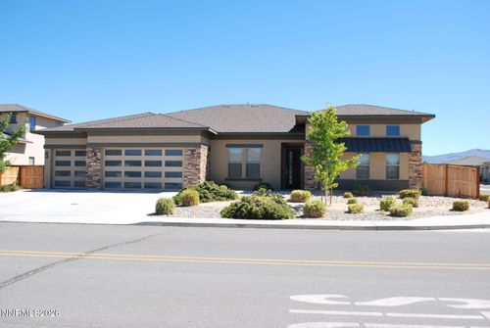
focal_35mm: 33
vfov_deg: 40.1
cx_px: 245
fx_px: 450
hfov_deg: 57.2
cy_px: 164
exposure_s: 1/320
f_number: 6.3
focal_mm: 22
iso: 100
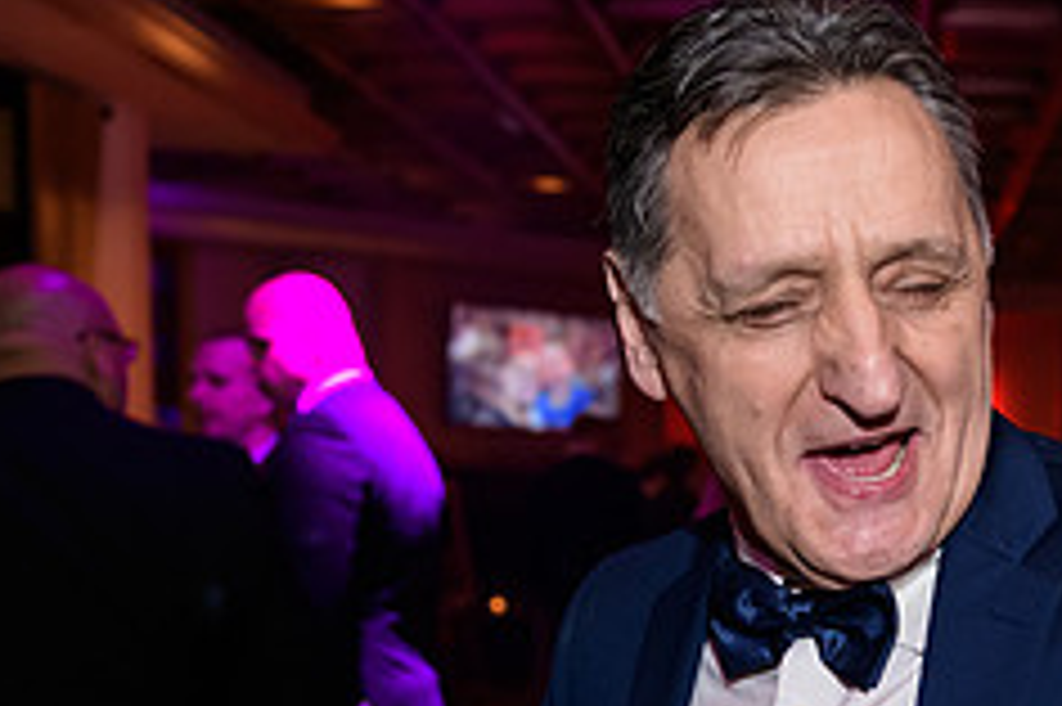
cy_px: 686
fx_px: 1887
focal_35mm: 64
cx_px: 896
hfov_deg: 30.4
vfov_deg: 20.6
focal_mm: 26
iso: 1600
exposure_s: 1/125
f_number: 3.2
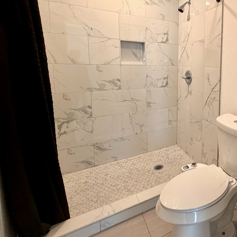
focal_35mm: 23
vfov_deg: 65.8
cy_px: 83
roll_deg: -0.9
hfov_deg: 57.5
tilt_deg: -5.1
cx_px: 214
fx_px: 178
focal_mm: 2.22
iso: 200
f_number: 2.2
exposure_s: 1/120
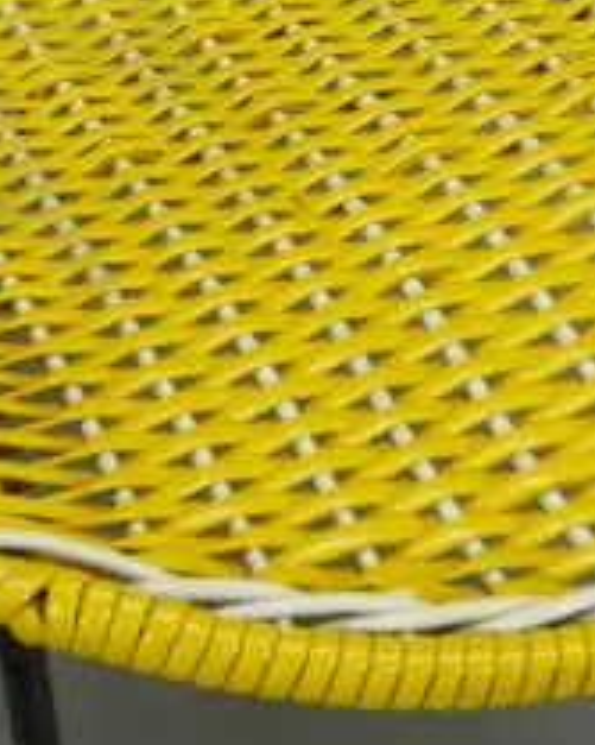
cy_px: -89
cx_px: 198
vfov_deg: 14.0
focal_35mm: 134
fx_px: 2952
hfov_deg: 11.5
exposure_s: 1/60
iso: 1000
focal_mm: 14
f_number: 5
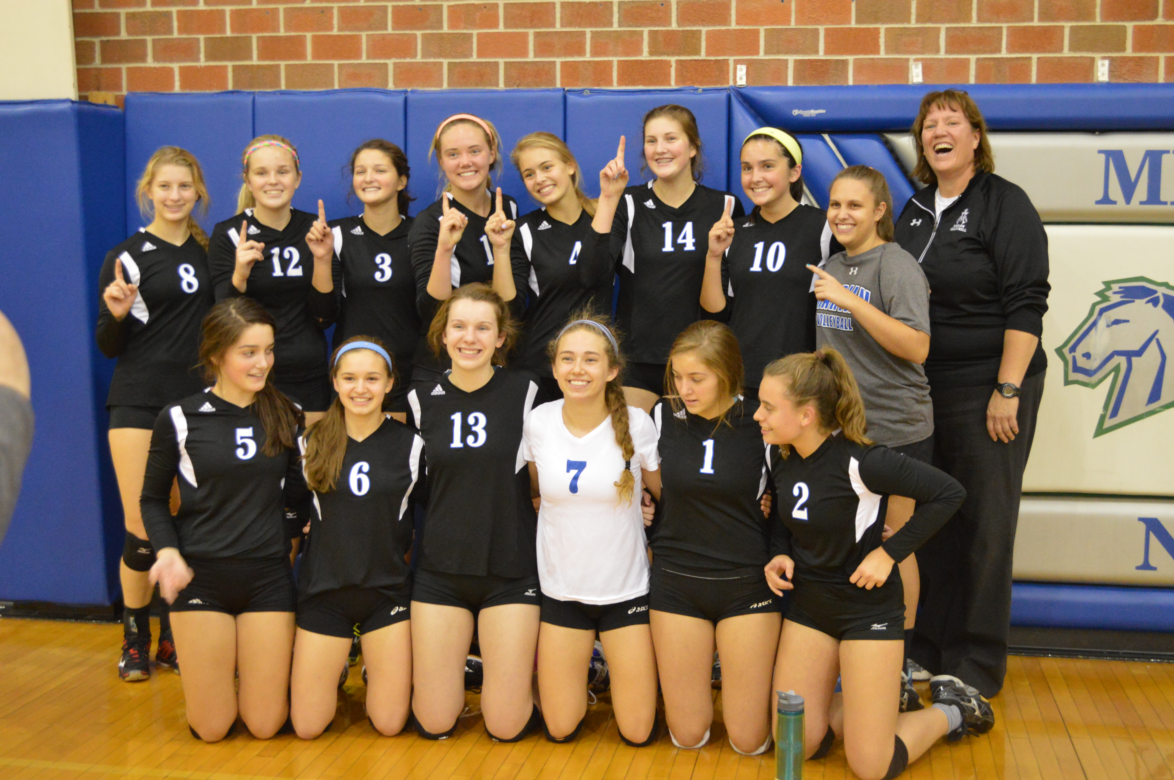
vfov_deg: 28.0
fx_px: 1564
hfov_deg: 41.1
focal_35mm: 48
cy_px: 390
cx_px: 587
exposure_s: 1/60
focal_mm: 32
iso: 3200
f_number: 4.8
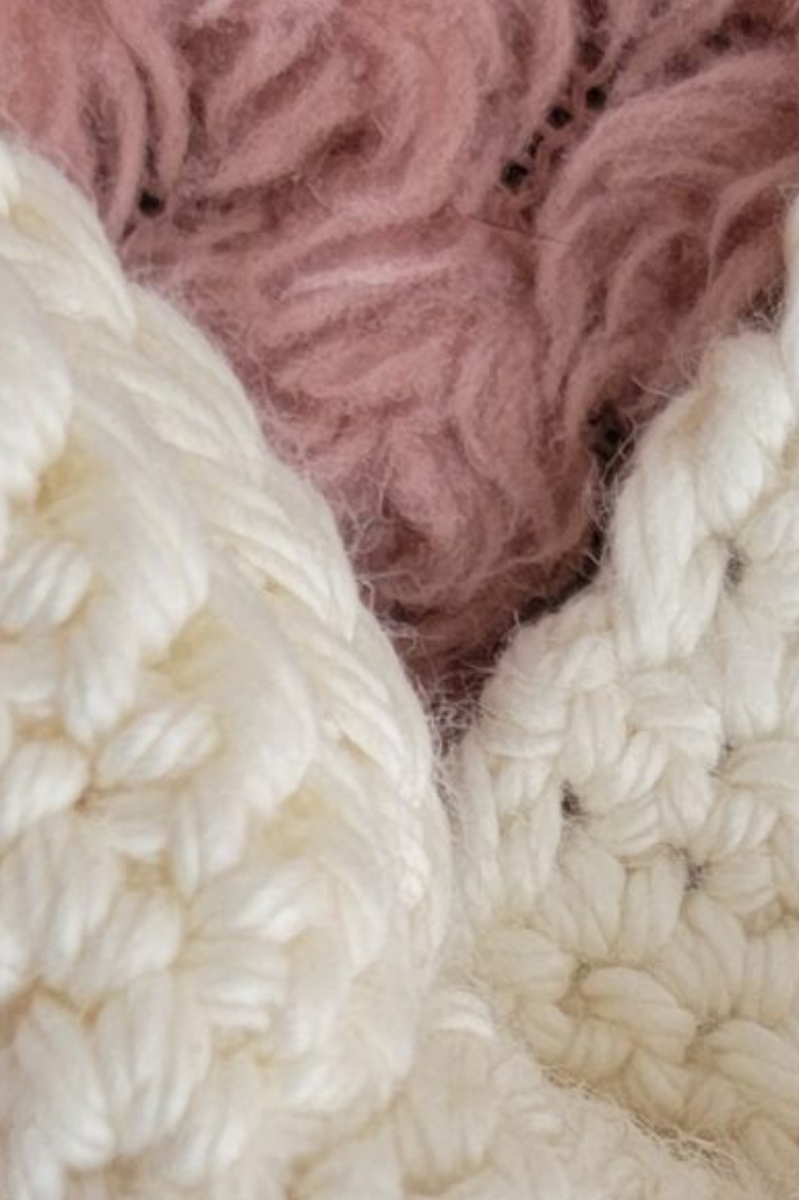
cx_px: 539
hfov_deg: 12.4
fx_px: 3664
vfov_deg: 18.3
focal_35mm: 110
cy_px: 1111
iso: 250
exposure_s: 1/60
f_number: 1.8
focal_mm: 6.7
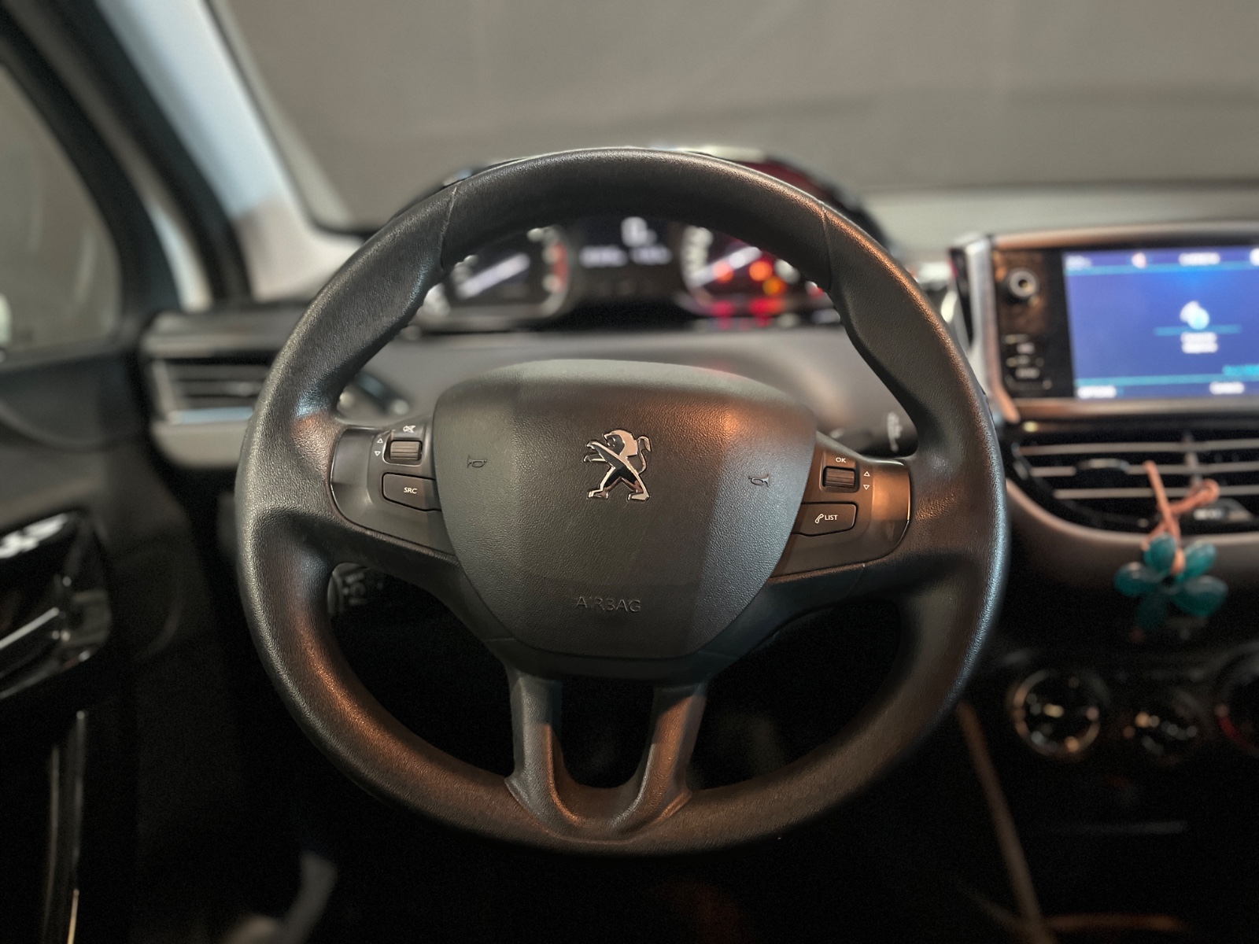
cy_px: 472
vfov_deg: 53.1
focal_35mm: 26
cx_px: 630
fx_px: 946
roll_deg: +2.9
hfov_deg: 67.3
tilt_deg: -18.2
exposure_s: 1/25
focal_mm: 5.1
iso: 640
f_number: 1.6
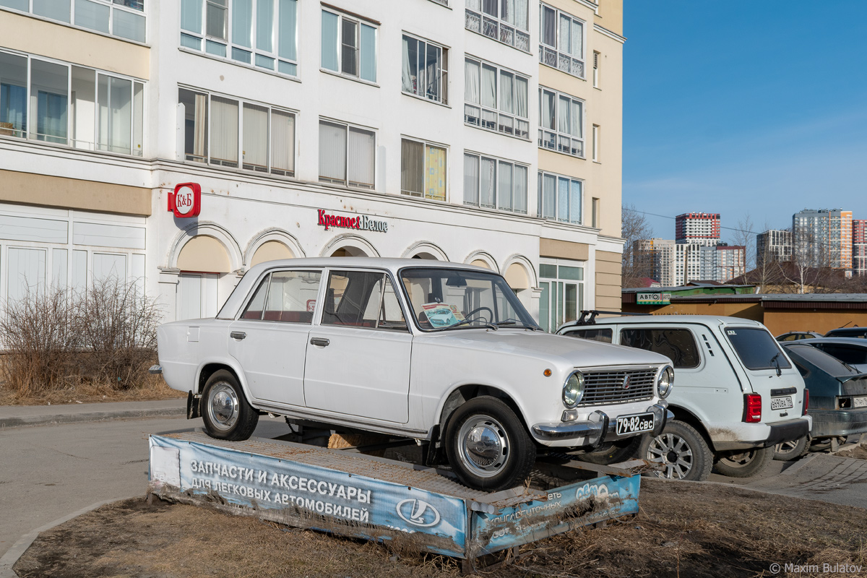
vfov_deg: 41.7
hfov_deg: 59.5
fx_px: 759
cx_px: 434
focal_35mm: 32
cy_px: 289
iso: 100
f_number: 9
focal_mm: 21
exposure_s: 1/320
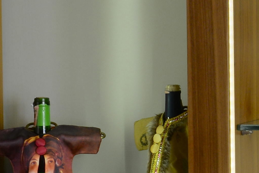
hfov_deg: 7.2
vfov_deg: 5.4
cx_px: 779
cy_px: 38
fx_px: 1828
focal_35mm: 254
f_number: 13
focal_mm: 35
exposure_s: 1/2
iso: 400
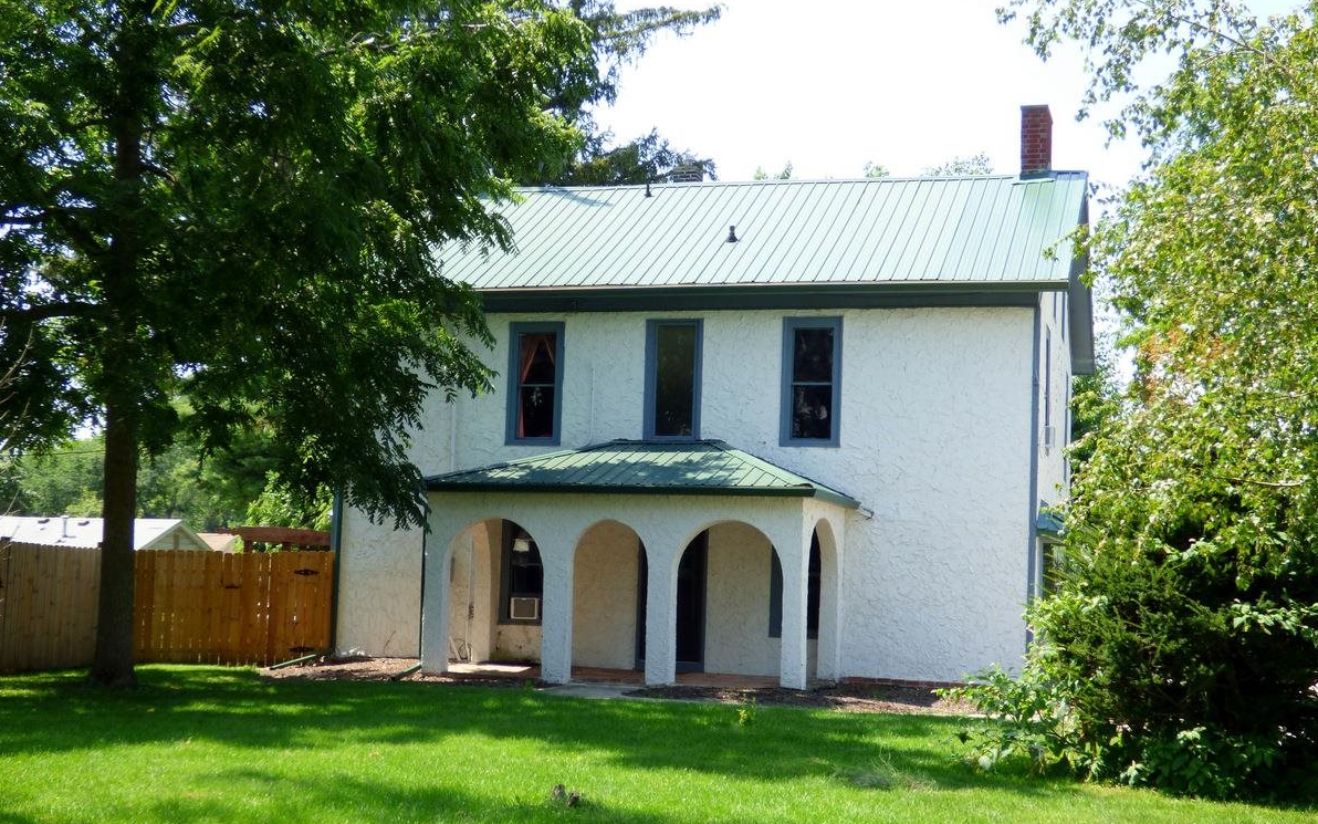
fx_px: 1724
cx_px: 659
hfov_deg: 41.8
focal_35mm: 48
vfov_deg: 26.9
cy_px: 449
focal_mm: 7.79
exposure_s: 1/320
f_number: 3.7
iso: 100
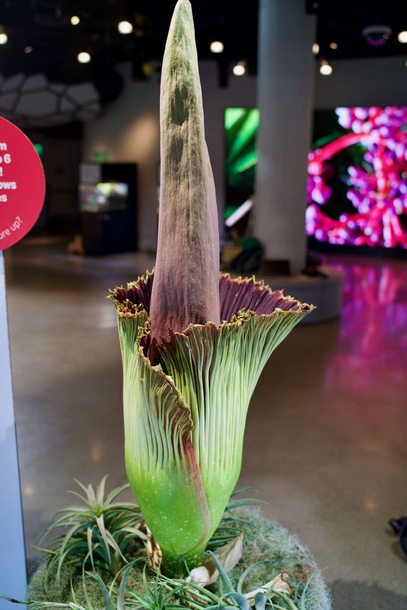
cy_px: 305
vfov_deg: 54.4
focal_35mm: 35
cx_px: 204
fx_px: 594
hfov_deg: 37.8
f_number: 2
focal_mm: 35
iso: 100
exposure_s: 1/40
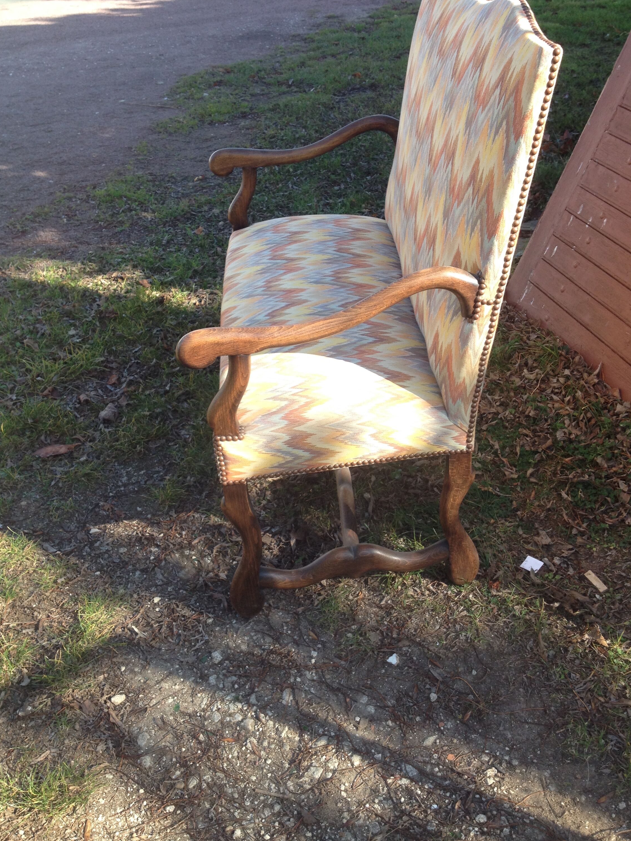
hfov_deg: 37.7
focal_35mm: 38
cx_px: 332
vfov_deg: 49.0
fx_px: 923
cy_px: 412
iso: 50
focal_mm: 4.28
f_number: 2.4
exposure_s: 1/326
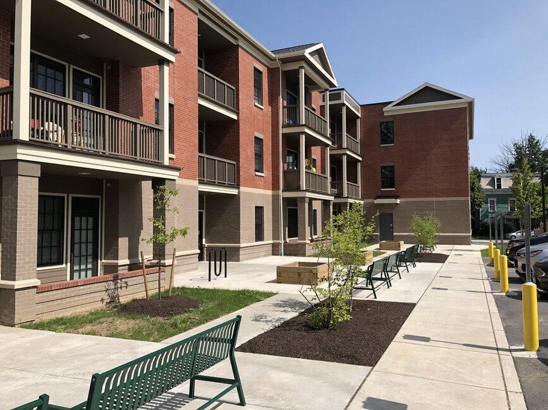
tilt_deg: +1.7
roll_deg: +1.6
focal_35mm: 28
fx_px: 443
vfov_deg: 49.7
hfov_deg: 63.5
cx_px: 274
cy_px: 205
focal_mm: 3.99
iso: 20
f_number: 1.8
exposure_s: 1/2288
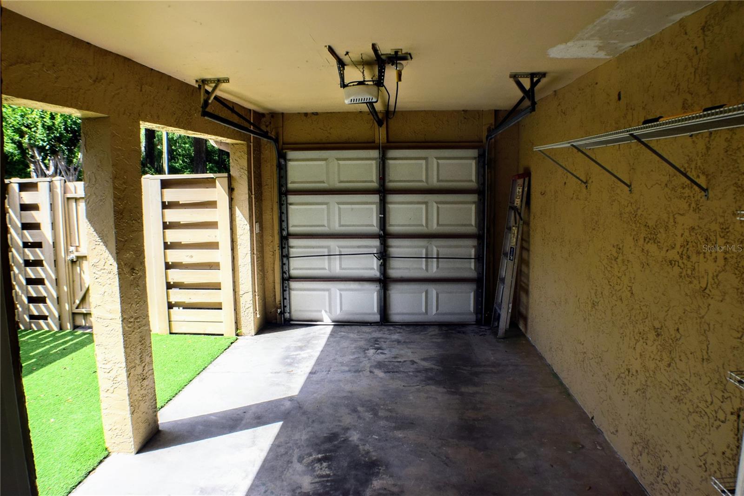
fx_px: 713
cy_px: 248
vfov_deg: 38.3
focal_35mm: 34
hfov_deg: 55.1
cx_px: 372
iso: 400
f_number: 11
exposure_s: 1/400
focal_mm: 23
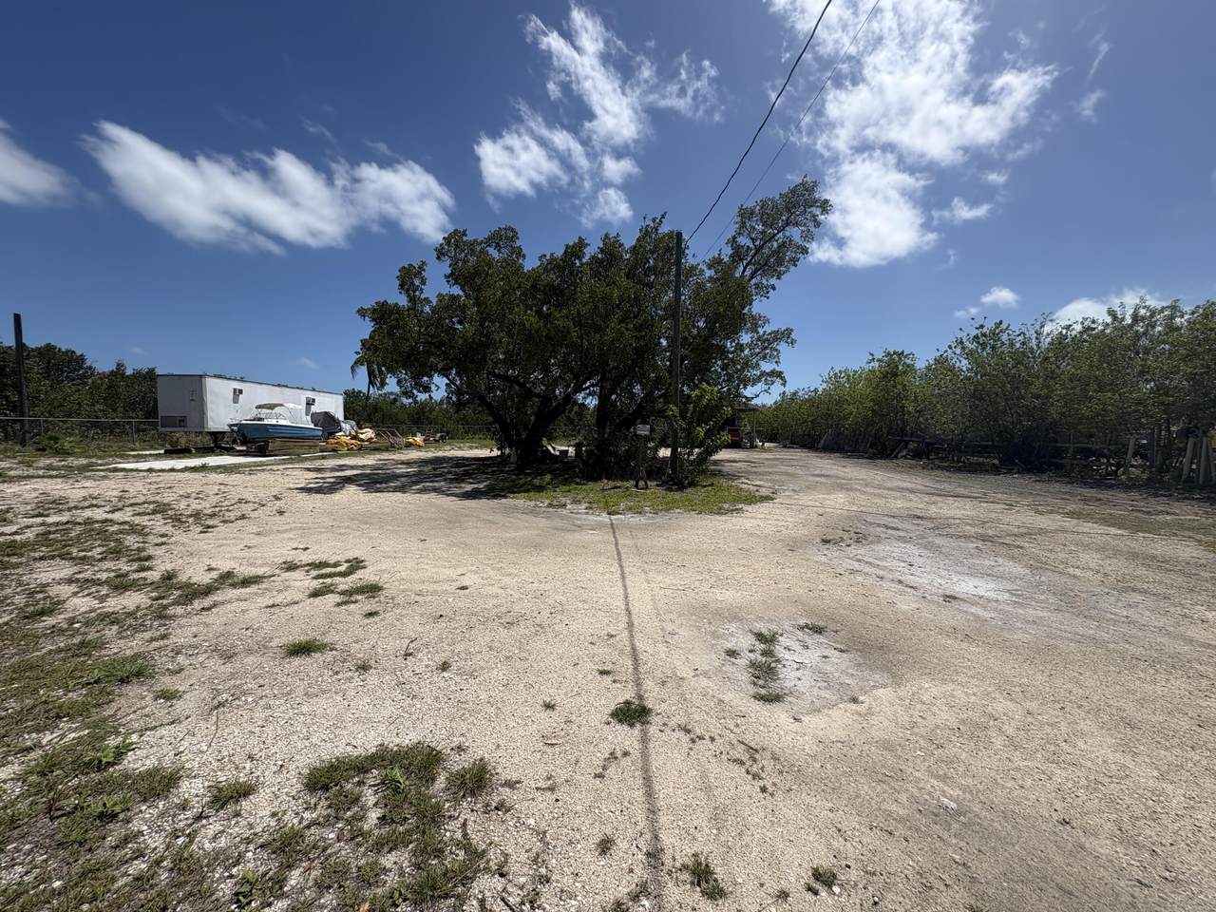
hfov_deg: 102.1
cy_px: 456
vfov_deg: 85.7
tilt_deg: -3.0
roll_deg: -0.1
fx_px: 492
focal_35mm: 14
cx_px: 608
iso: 50
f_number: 2.2
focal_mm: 2.22
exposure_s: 1/2770
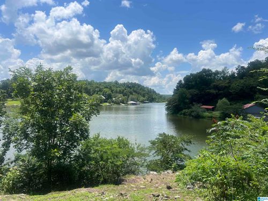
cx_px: 134
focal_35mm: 26
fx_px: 201
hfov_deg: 67.3
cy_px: 100
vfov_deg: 53.1
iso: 50
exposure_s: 1/6579
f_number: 1.5
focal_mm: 5.7
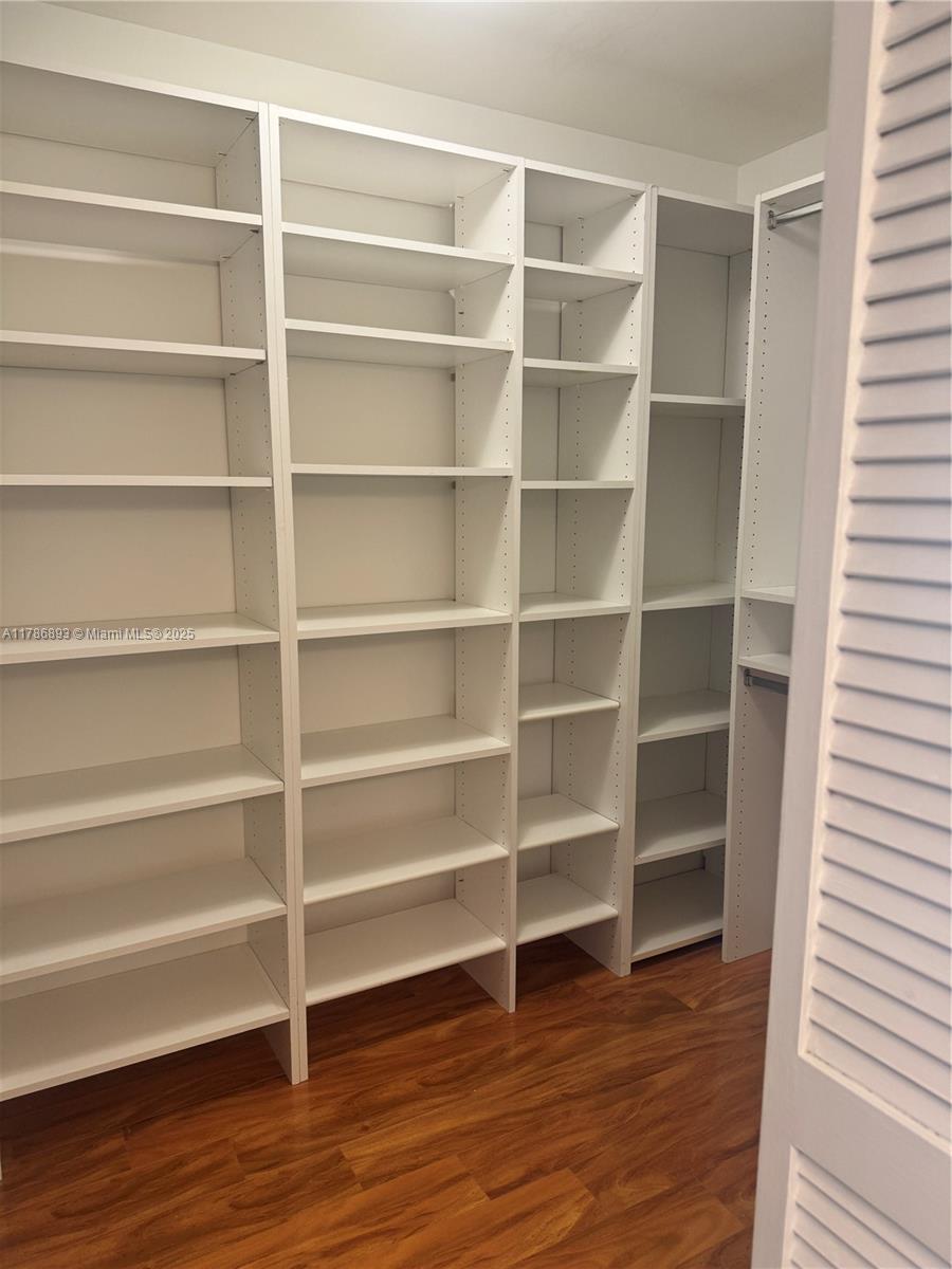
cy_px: 634
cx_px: 476
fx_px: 880
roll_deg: +0.7
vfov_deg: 71.6
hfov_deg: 56.8
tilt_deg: -9.4
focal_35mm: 24
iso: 125
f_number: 1.78
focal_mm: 6.76
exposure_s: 1/60
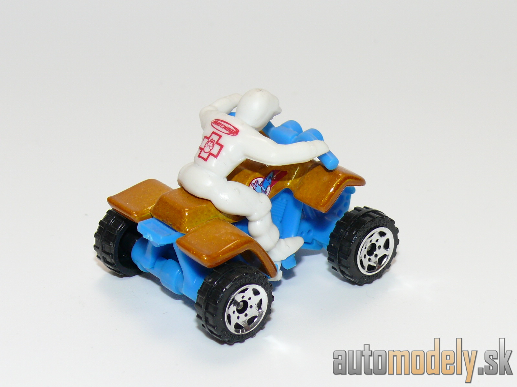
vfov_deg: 14.4
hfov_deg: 19.1
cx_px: 258
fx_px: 1538
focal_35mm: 103
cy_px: 194
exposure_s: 1/30
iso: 100
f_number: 4
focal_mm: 13.4
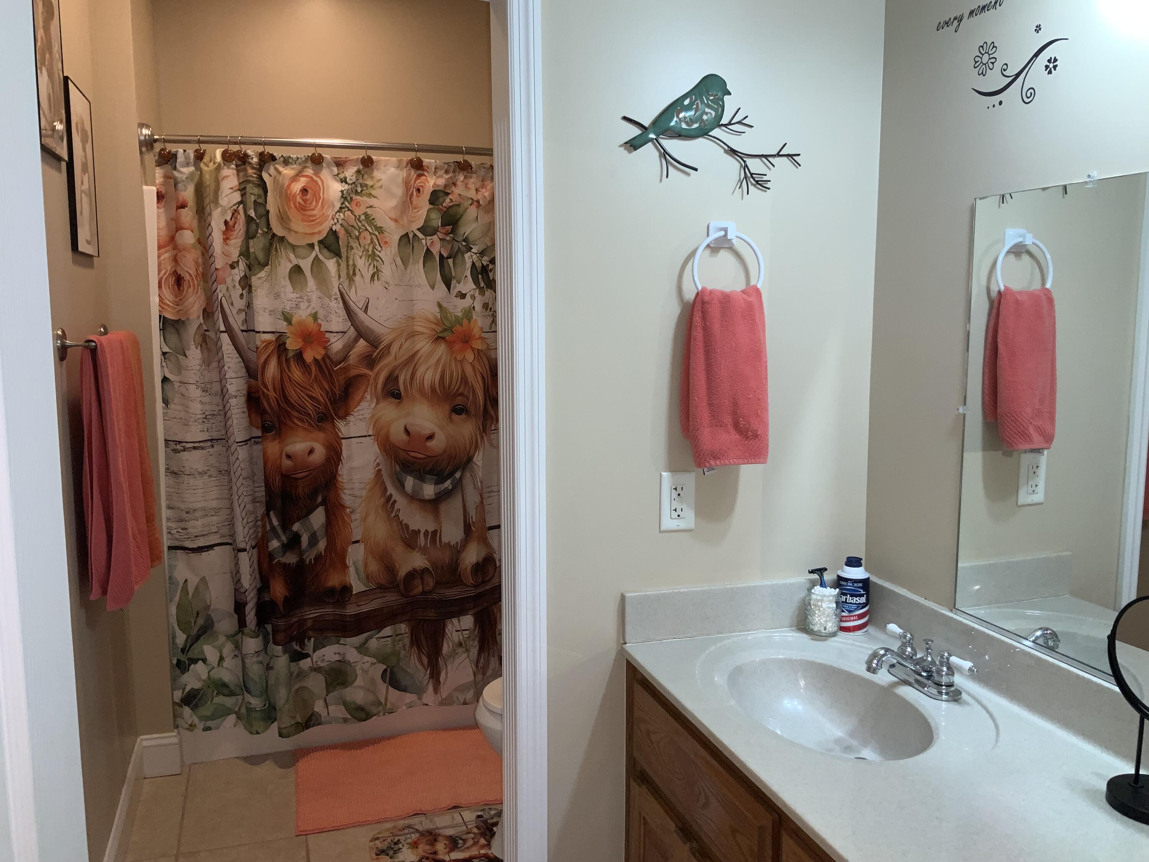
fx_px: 963
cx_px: 574
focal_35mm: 29
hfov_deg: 61.7
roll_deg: -0.1
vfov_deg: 48.2
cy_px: 431
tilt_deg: -7.3
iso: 40
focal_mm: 3
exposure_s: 1/60
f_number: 1.8
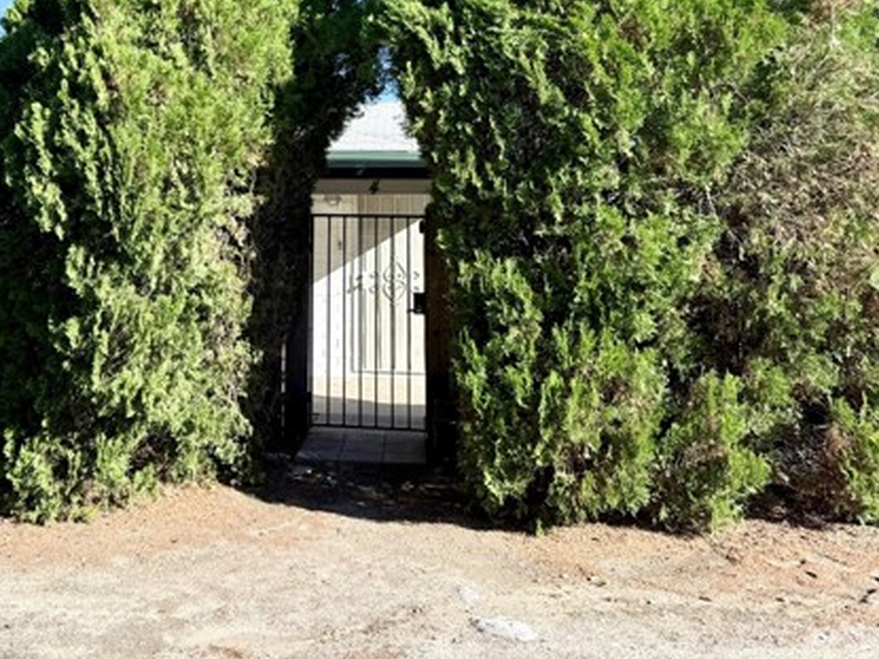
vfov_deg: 37.5
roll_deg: -0.5
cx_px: 286
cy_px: 153
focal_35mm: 37
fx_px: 939
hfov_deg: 49.2
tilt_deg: +6.9
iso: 80
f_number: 1.78
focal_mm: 6.76
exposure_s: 1/2110
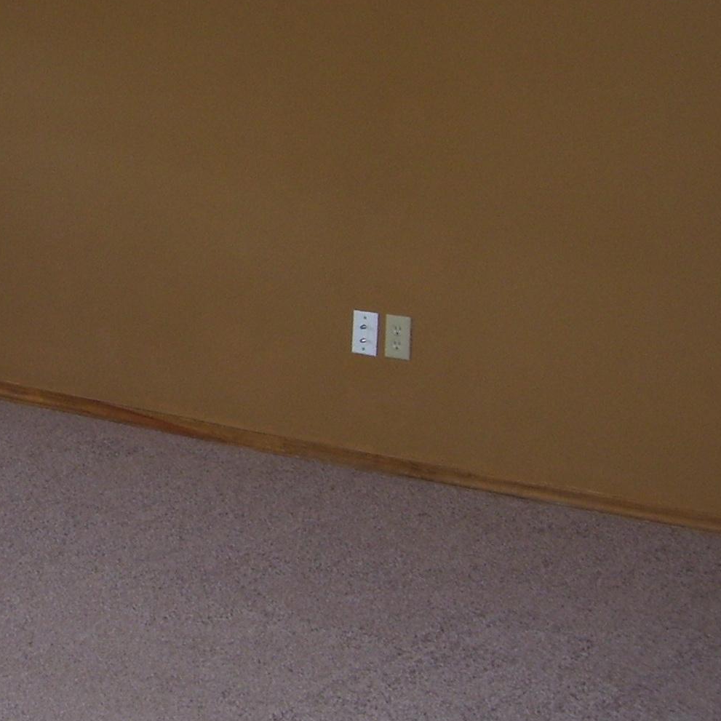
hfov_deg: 19.6
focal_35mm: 85
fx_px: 2003
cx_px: -59
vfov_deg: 20.3
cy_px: 229
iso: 80
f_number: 2.7
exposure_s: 1/60
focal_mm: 6
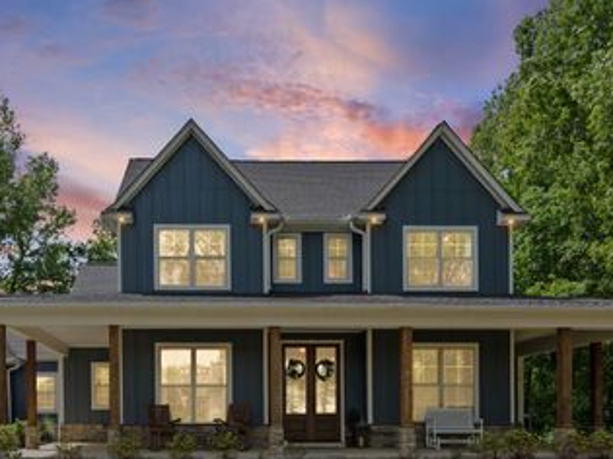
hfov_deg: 61.4
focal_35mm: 29
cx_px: 263
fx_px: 513
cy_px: 320
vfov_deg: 47.1
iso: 800
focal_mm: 19
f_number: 9
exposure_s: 1/400
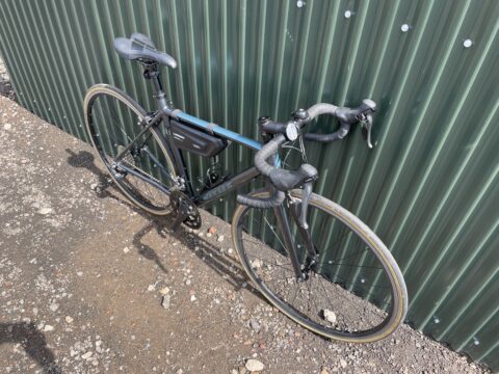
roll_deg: -2.8
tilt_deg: -42.1
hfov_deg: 67.3
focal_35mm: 26
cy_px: 187
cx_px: 250
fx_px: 375
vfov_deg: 53.1
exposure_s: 1/619
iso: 32
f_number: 1.6
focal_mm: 4.2
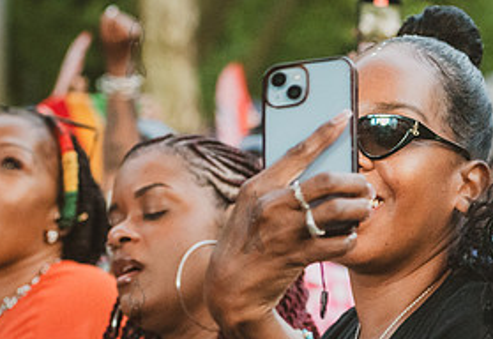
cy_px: 339
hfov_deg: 10.1
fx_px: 2766
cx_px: 445
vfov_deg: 7.0
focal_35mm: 200
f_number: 4.5
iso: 4000
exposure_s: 1/200
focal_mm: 80
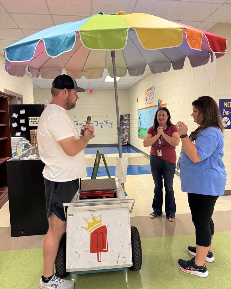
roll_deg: +0.9
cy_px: 147
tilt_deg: -7.0
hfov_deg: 54.9
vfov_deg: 66.0
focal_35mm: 26
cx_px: 120
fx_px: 222
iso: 200
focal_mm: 6.76
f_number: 1.78
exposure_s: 1/60
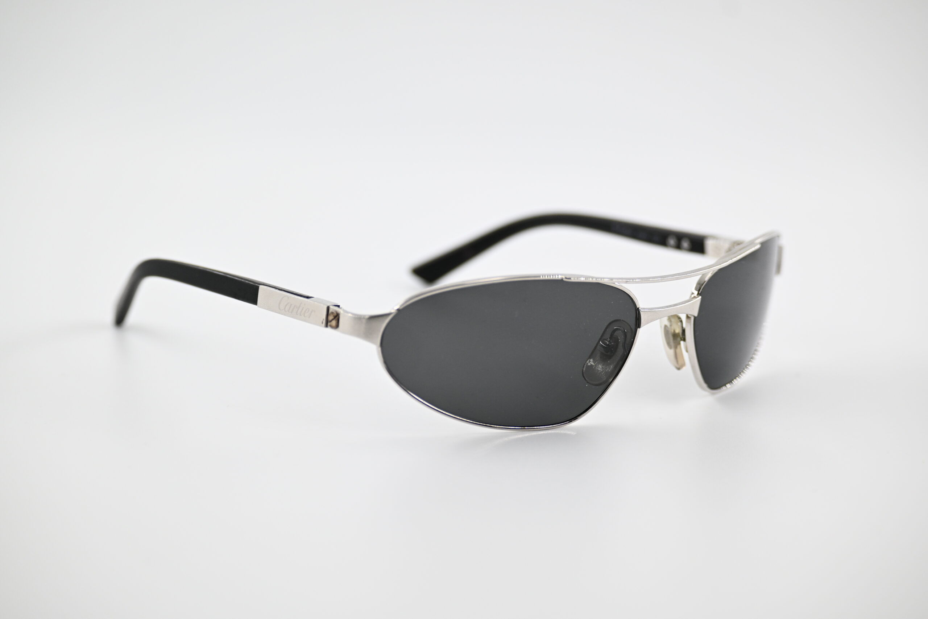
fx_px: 2320
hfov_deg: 22.6
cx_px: 464
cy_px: 310
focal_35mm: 90
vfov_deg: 15.2
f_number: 4.8
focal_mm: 60
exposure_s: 1/500
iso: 400
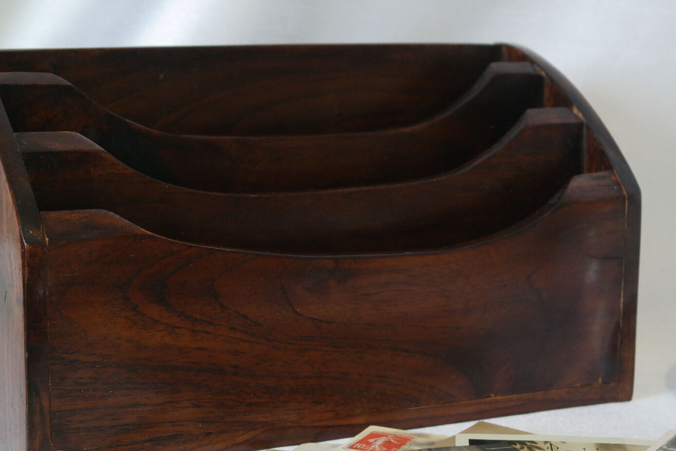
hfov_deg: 23.6
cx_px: 316
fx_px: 1615
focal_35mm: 86
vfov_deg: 15.9
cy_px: 269
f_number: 5.6
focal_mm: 45
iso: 1600
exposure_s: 1/30
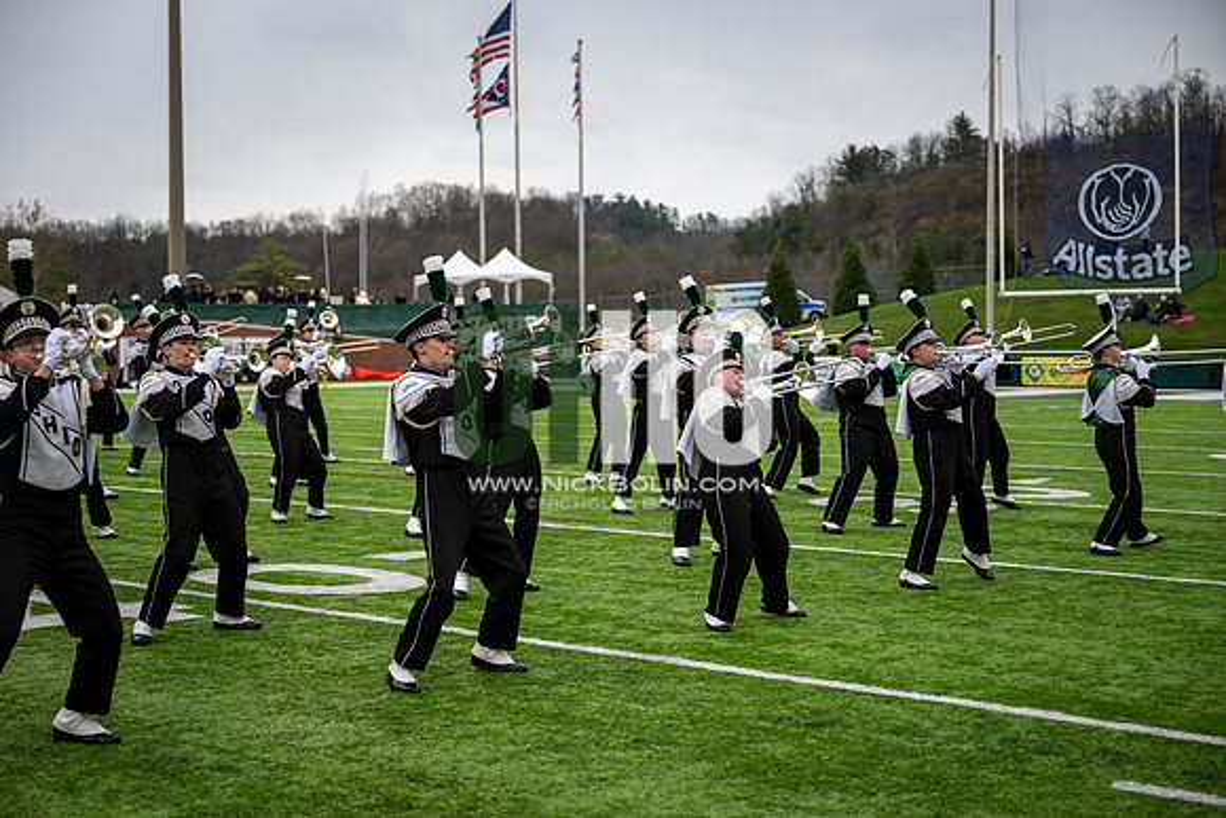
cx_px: 613
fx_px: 1805
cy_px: 409
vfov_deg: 25.5
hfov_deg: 37.5
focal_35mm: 53
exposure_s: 1/500
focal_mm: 53
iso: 100
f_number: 2.8
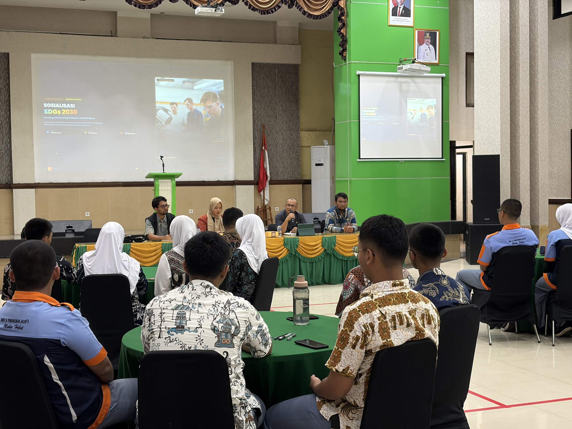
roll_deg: +1.3
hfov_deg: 36.8
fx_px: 859
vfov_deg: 28.0
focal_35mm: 52
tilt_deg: -2.2
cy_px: 214
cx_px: 286
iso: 125
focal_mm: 5.96
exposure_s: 1/33
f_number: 1.6
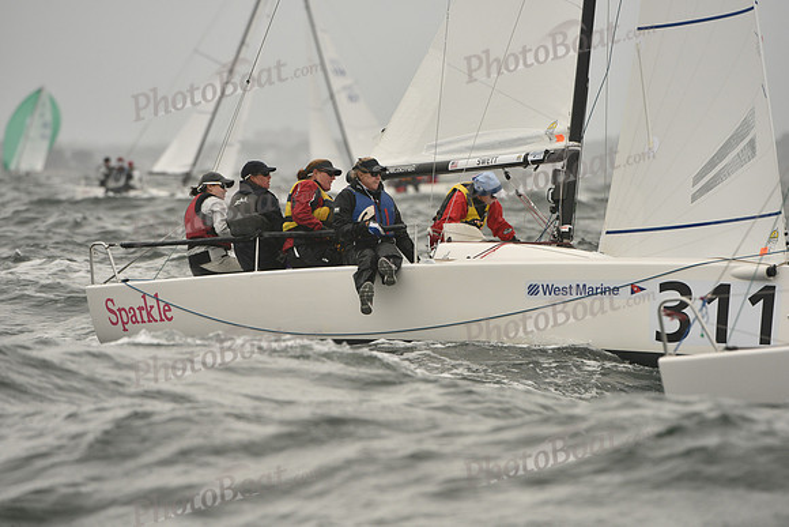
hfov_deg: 5.2
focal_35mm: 400
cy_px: 264
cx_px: 394
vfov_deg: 3.4
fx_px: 8768
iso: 400
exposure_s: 1/1250
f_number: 6.3
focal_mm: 400
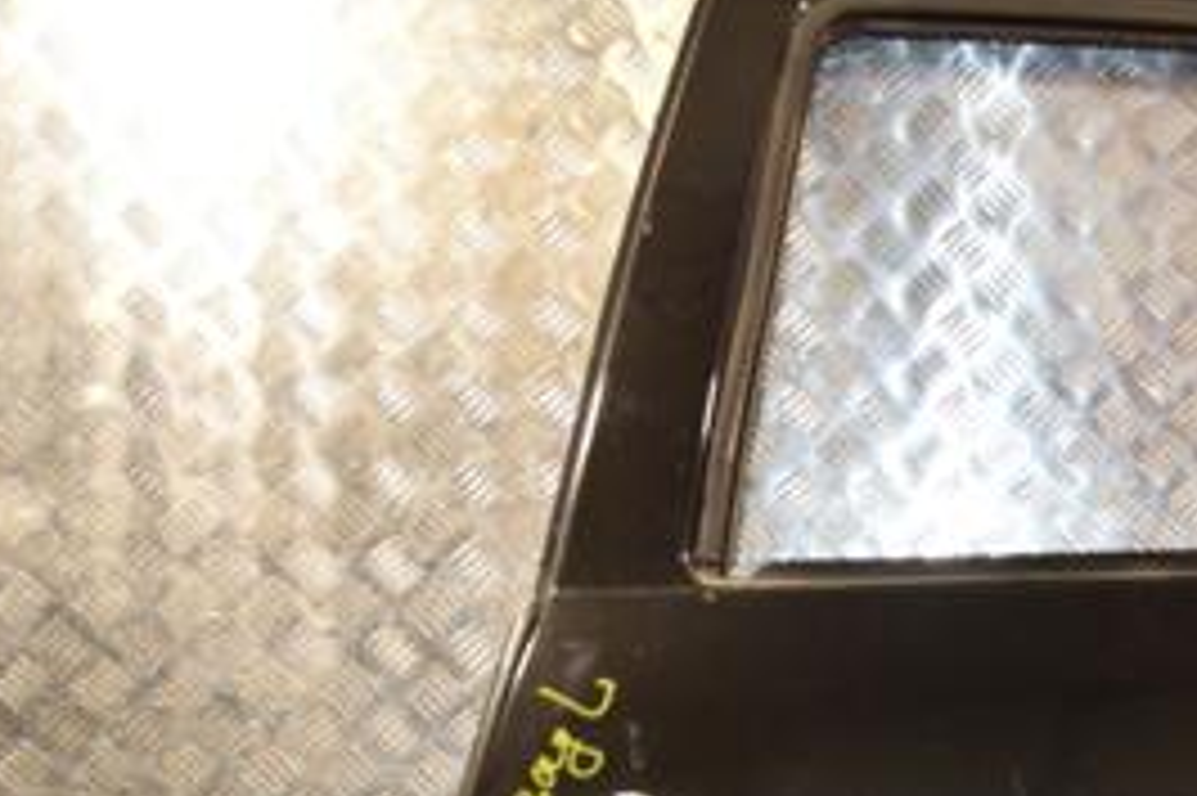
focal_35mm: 71
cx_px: 1152
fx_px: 2363
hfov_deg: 27.1
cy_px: 715
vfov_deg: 18.8
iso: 800
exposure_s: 1/200
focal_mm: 21
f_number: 5
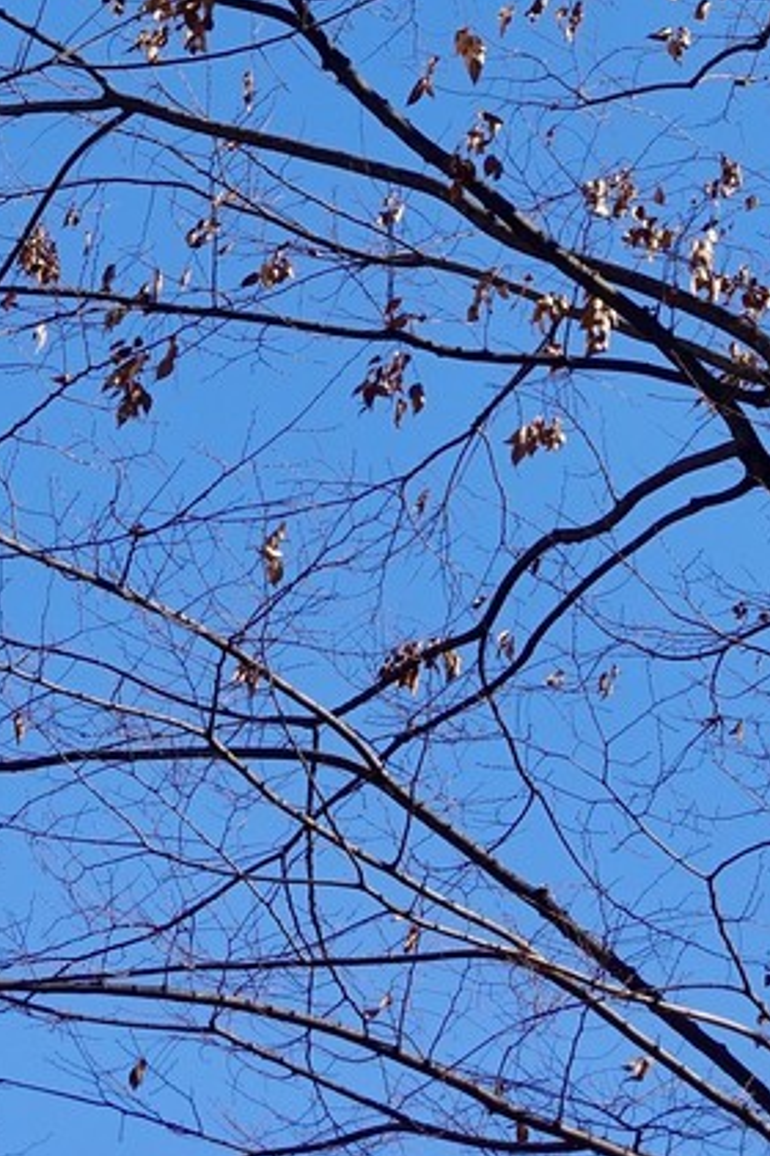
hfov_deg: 6.9
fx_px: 6416
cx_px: 292
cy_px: -402
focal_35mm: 200
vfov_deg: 10.1
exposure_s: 1/400
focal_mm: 25.7
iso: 125
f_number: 5.6
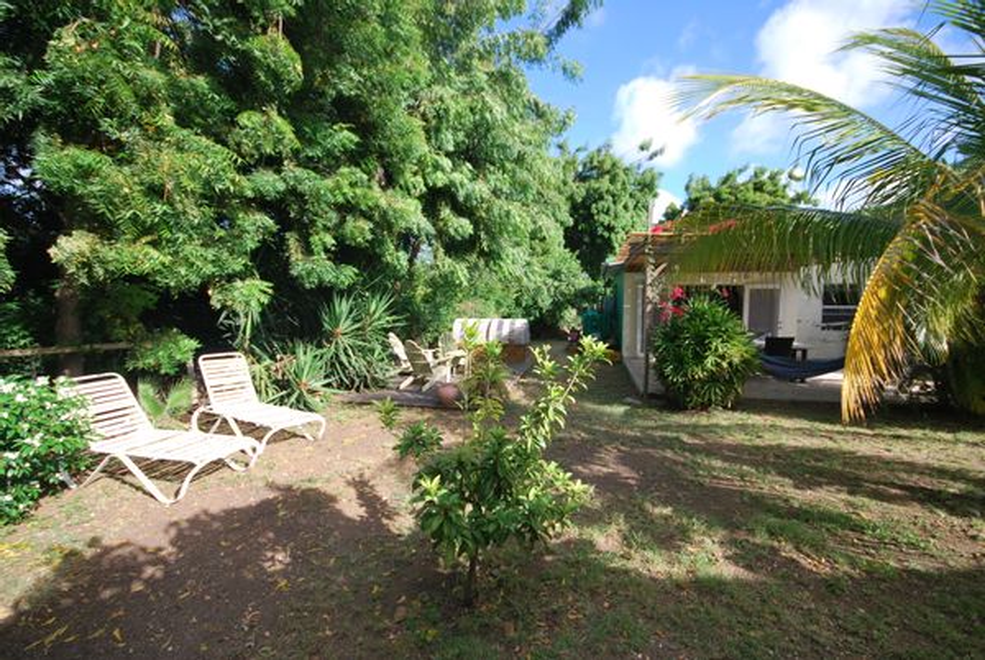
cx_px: 492
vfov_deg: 77.5
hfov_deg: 100.3
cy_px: 330
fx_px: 411
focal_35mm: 15
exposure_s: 1/160
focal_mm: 10
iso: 100
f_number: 6.3
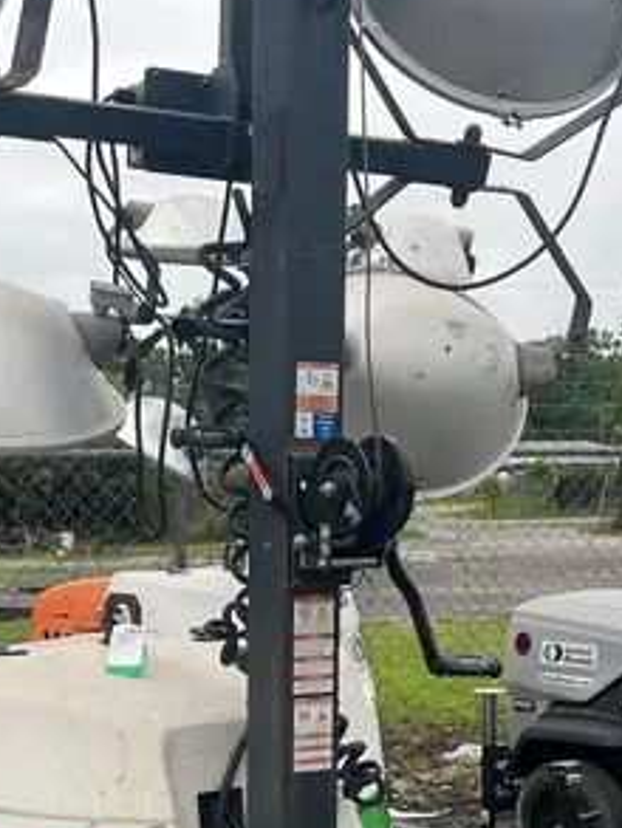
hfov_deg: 22.5
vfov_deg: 28.8
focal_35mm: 65
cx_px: 189
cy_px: 719
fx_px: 1556
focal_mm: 5.1
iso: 50
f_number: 1.6
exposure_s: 1/440
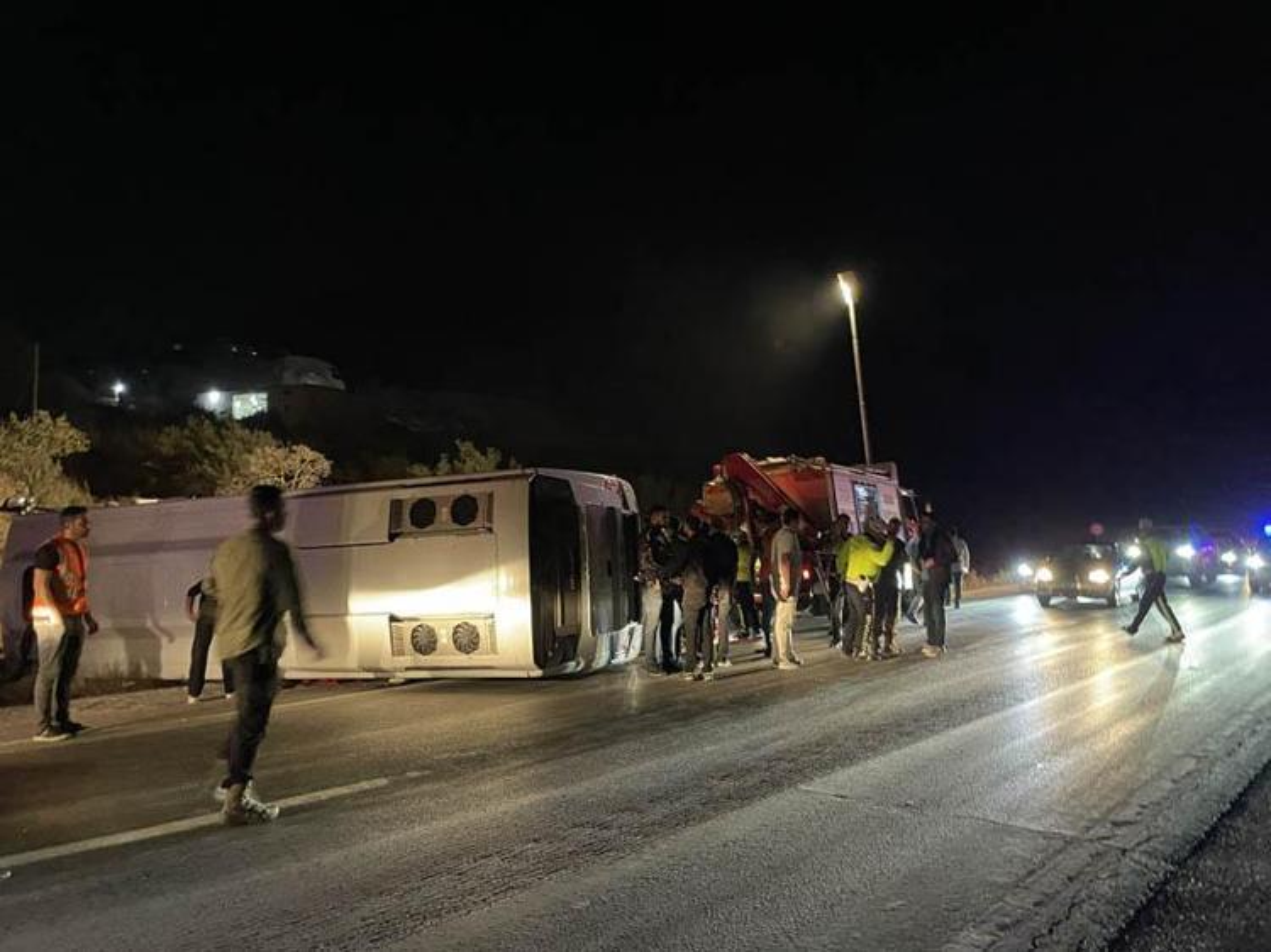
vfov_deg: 53.0
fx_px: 954
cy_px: 476
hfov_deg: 67.3
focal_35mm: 26
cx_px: 636
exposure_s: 1/30
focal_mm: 4.2
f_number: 1.6
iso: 800
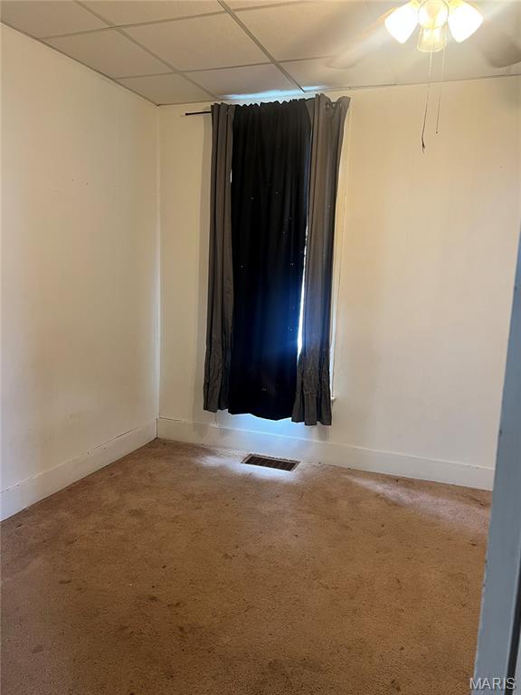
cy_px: 348
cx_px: 260
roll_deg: -1.6
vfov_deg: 67.3
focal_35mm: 26
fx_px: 522
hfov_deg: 53.1
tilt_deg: -7.2
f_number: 1.5
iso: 125
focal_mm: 5.7
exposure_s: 1/60
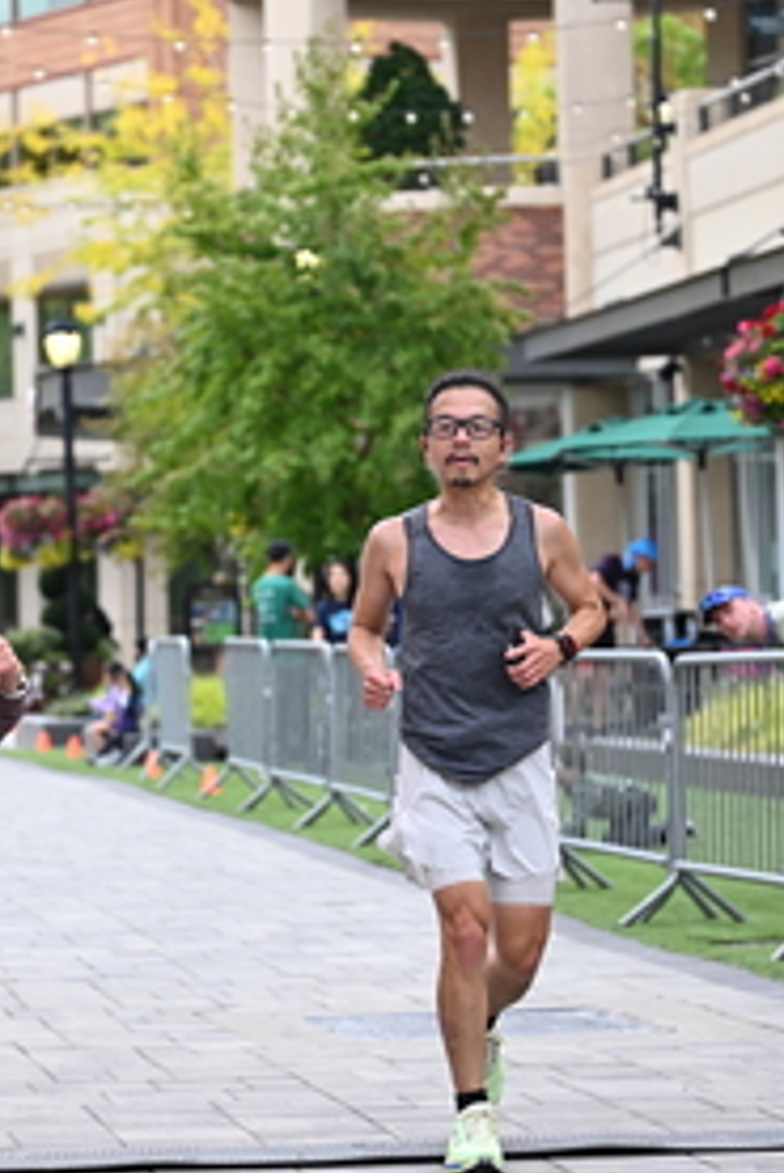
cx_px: 307
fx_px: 4535
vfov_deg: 14.7
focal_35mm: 139
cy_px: 546
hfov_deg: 9.9
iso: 640
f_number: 2.8
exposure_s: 1/2000
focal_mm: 70
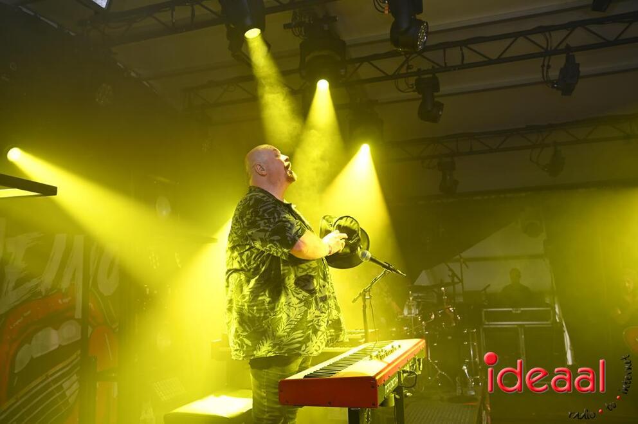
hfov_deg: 60.3
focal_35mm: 31
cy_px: 212
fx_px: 549
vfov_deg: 42.2
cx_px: 319
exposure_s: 1/80
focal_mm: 31
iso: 200
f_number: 4.5
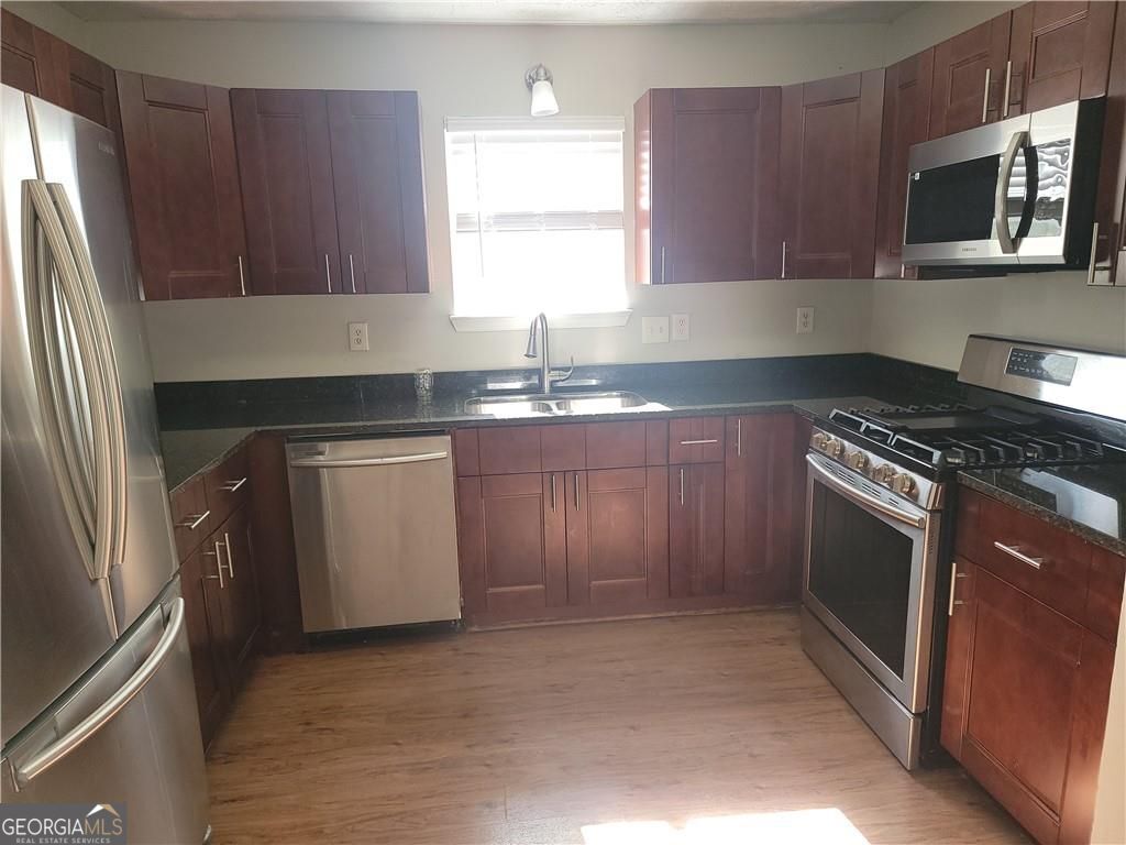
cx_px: 563
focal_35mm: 24
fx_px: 781
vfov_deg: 56.8
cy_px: 422
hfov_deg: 71.6
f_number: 1.8
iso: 80
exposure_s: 1/60
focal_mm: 6.7
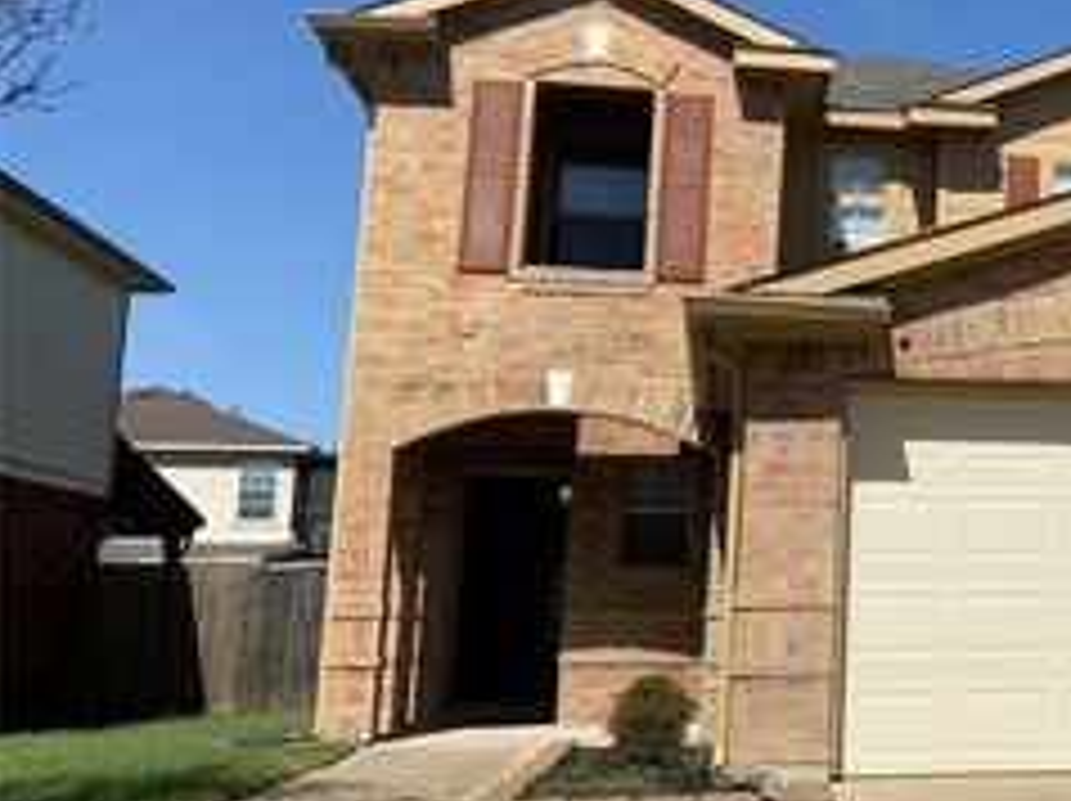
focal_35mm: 61
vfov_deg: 23.8
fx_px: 1885
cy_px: 241
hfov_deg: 29.2
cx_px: 1120
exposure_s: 1/3322
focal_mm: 3
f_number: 1.8
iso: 20
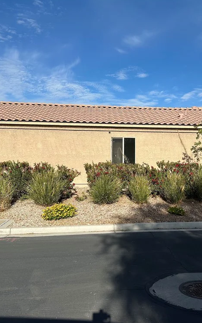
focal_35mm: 35
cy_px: 161
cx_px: 131
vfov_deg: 55.3
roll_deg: -0.4
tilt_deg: +1.8
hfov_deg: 36.0
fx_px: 308
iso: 80
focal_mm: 6.86
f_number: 1.78
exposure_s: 1/5848
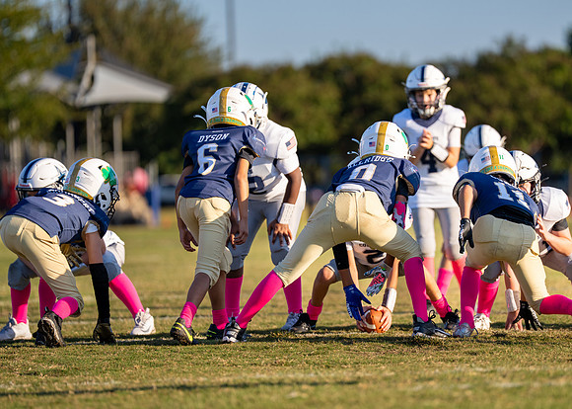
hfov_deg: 8.2
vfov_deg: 5.9
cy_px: 208
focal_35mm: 246
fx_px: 3995
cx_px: 359
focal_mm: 200
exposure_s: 1/2500
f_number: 2.8
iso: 200
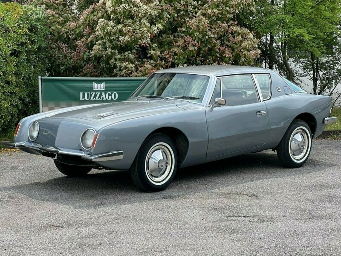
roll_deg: -0.6
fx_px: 759
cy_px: 128
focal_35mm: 77
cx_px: 170
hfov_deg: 25.3
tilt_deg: -5.7
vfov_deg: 19.1
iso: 25
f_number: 2.8
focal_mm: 9
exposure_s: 1/296
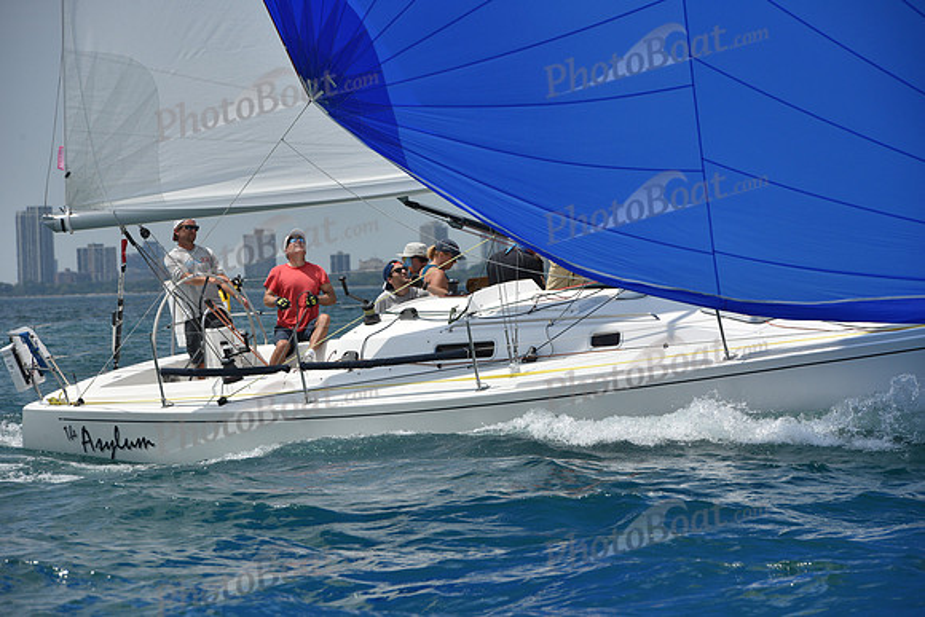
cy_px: 308
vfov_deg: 7.0
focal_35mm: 195
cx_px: 462
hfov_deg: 10.5
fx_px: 5011
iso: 250
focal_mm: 195
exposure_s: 1/1250
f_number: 10
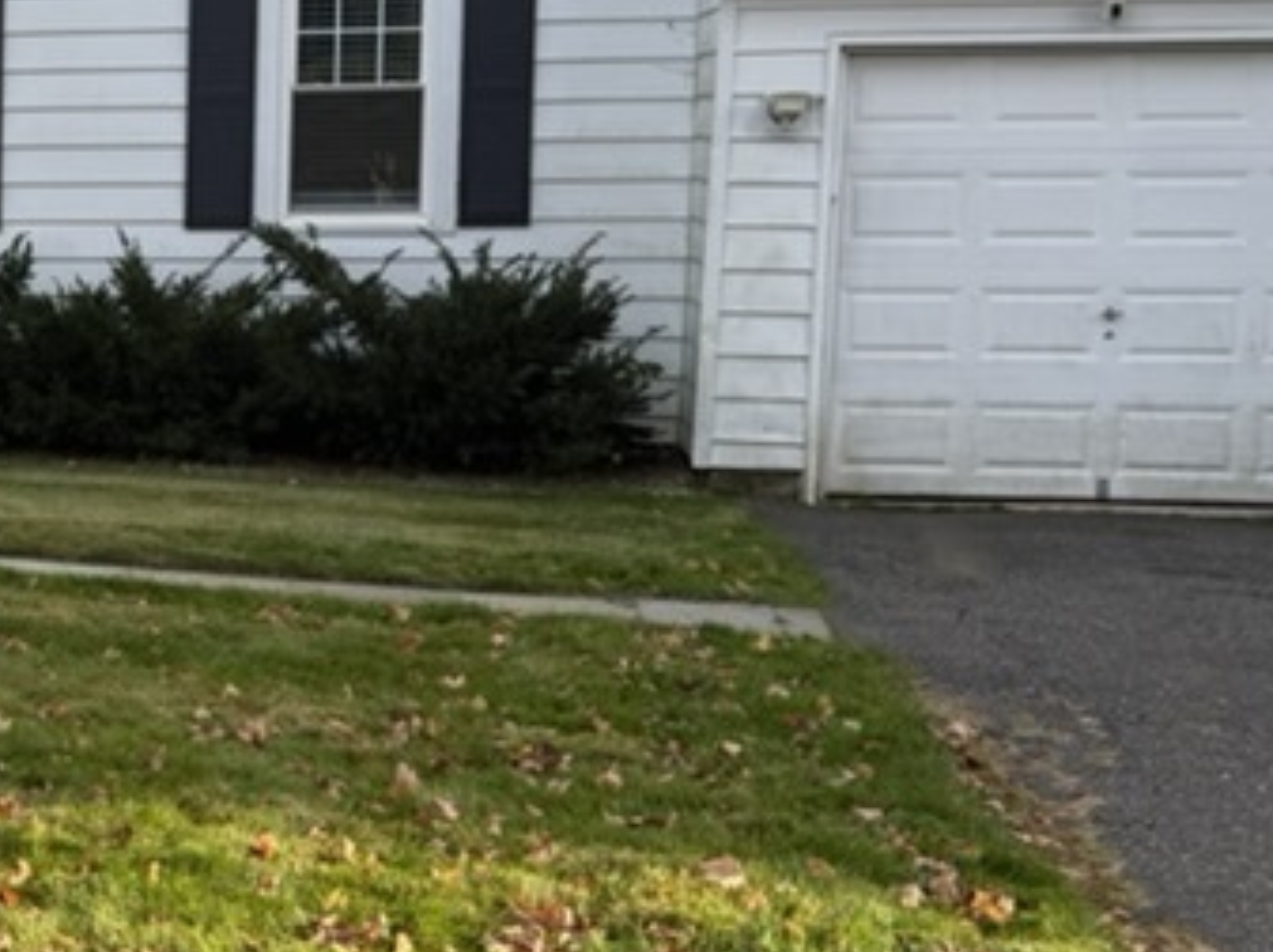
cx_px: -295
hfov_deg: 24.0
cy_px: 423
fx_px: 2682
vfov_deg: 20.1
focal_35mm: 73
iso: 100
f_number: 1.78
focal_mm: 6.76
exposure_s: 1/1156
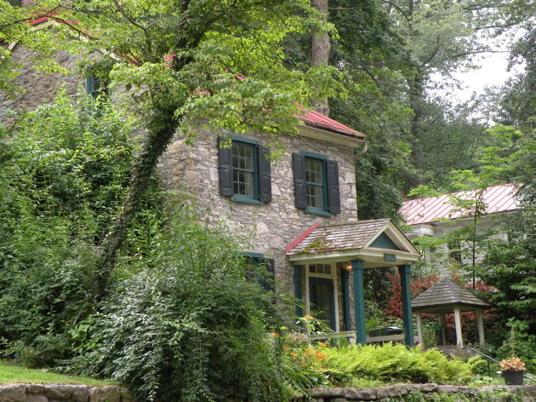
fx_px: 1176
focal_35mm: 76
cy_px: 201
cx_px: 268
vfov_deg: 19.4
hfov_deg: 25.7
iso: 64
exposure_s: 1/81
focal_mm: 13.4
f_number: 4.5
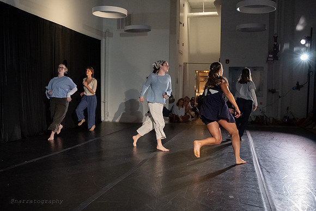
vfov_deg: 30.5
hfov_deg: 44.4
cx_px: 146
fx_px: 387
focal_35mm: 44
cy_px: 111
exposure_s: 1/400
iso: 6400
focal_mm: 38
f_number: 4
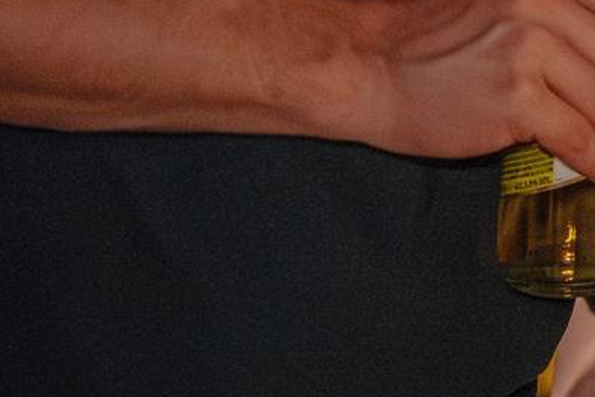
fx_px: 2812
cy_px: -227
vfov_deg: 7.9
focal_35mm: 170
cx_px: 1223
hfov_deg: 10.9
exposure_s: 1/160
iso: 20000
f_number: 2
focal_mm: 35
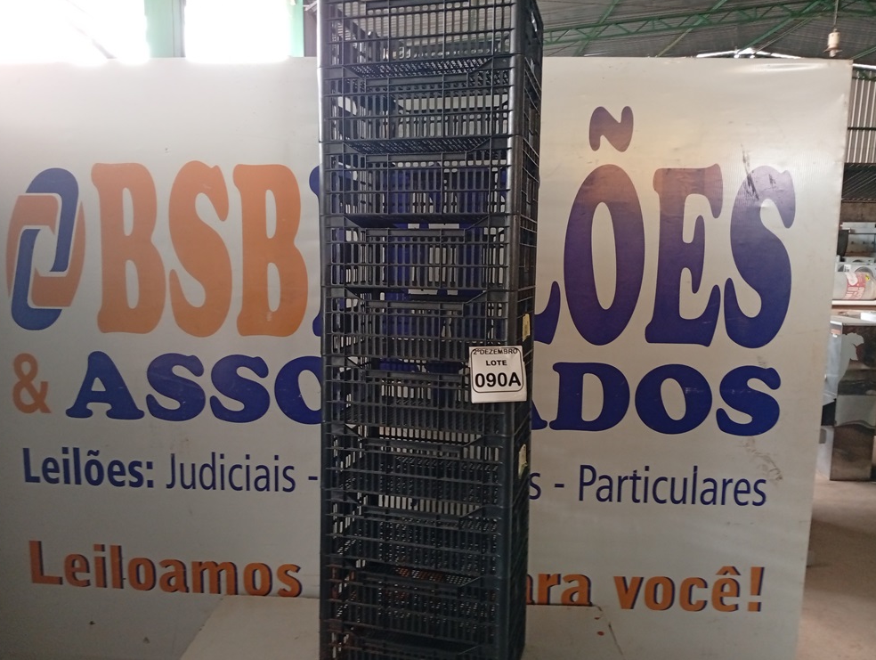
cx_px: 426
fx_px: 710
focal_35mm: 28
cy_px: 334
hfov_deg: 63.4
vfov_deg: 49.9
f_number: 1.8
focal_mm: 3.98
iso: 616
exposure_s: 1/30
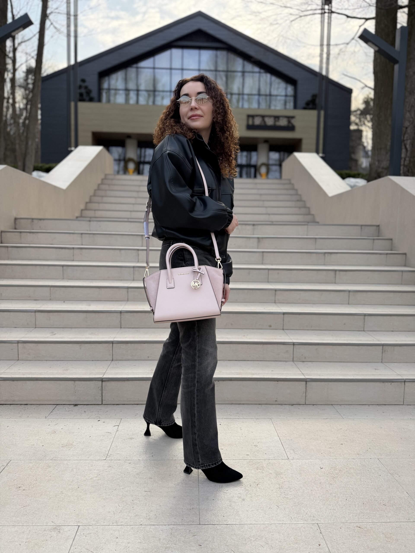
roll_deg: -1.2
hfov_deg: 56.8
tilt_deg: -5.4
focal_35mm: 24
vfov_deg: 71.6
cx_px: 208
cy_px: 276
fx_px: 384
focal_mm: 6.76
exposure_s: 1/955
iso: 100
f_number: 1.78
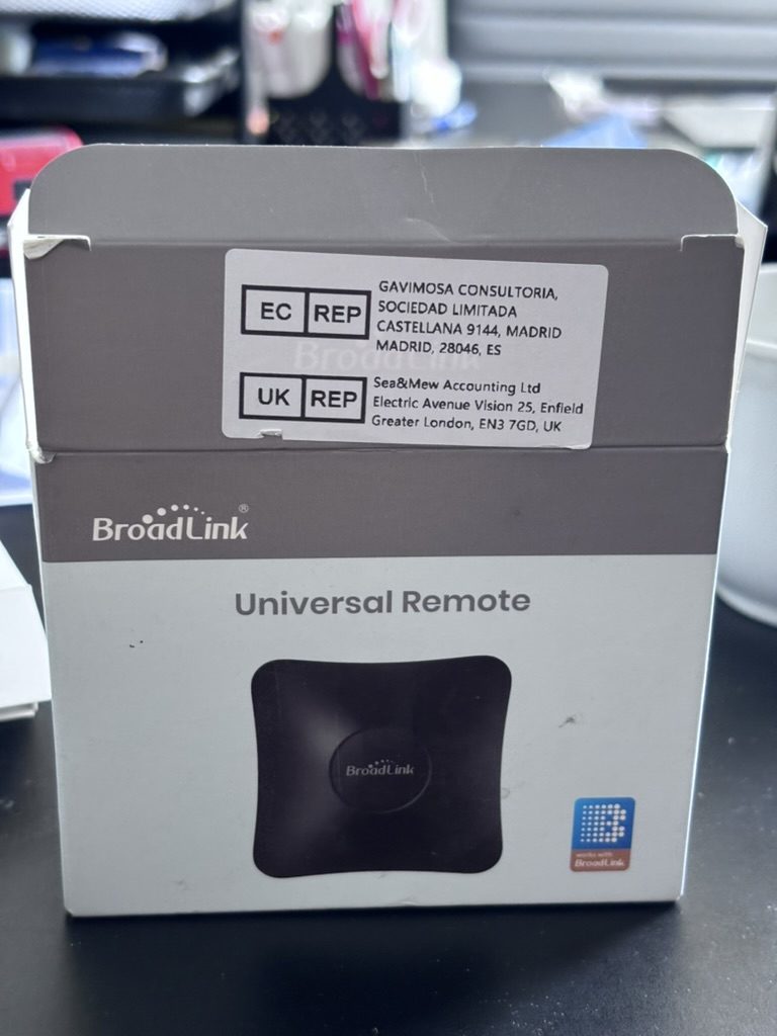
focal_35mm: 52
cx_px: 388
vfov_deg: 36.8
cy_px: 518
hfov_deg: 28.0
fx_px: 1556
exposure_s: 1/40
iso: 160
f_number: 1.6
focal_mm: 5.96
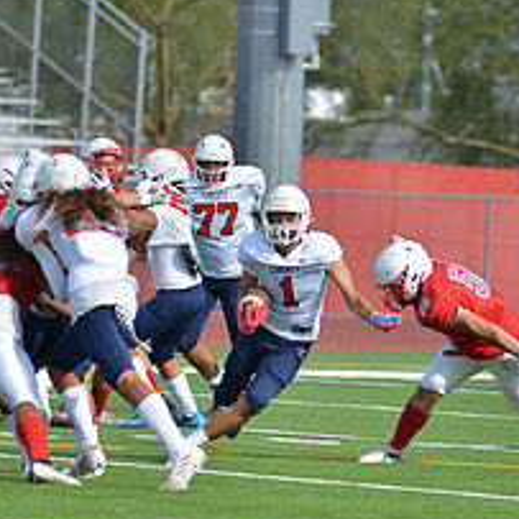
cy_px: 316
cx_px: 243
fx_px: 8244
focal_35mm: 486
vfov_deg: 3.6
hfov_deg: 3.6
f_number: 2.8
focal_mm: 200
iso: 110
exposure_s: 1/1600
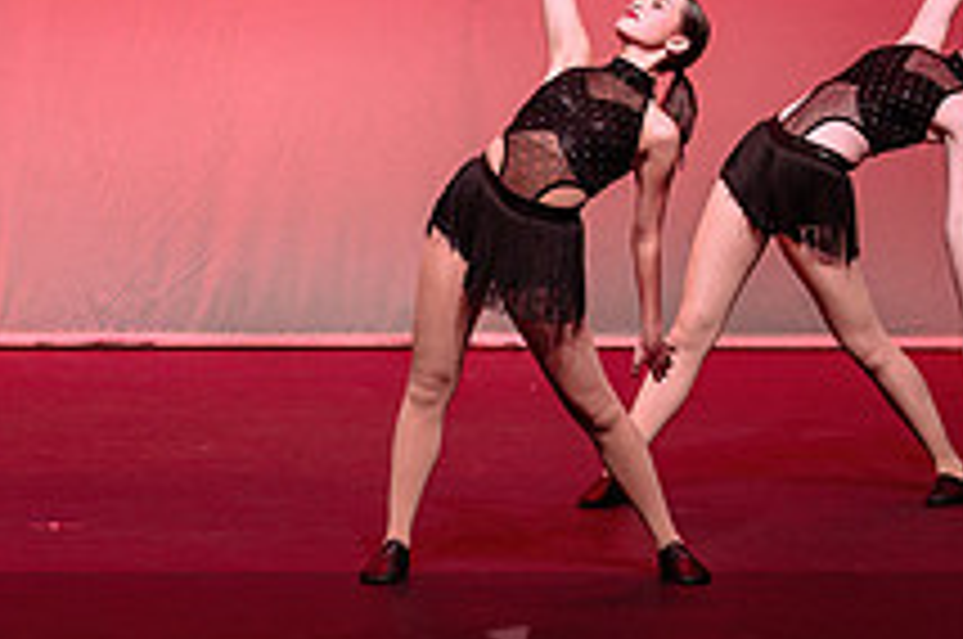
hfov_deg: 7.4
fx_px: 7425
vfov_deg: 4.9
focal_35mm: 278
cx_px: -33
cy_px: 8
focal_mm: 92
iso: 1250
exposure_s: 1/500
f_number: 2.8
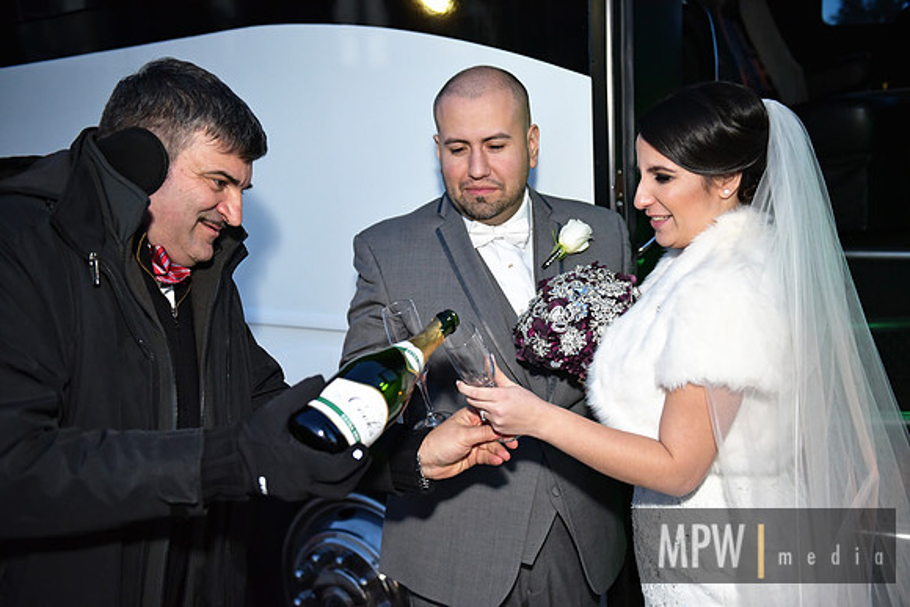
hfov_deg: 50.7
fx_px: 961
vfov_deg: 35.1
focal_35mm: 38
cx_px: 455
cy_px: 304
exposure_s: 1/125
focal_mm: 38
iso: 2000
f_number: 2.8
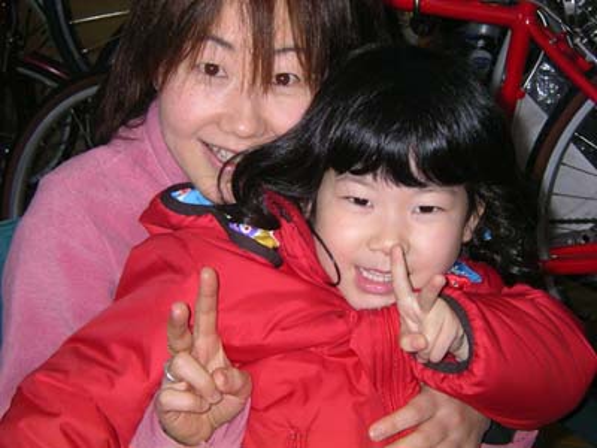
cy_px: 224
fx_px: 1431
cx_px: 298
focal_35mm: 83
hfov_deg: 23.6
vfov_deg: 17.8
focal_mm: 12.8
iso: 100
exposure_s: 1/67.5
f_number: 3.7
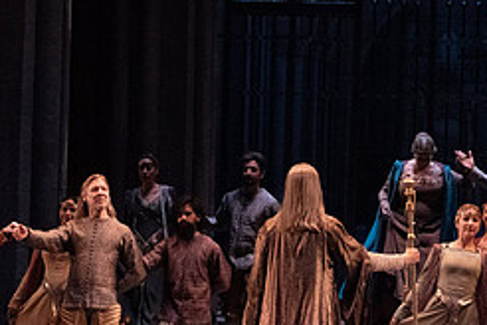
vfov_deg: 4.8
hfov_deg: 7.2
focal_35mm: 285
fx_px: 3855
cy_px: 179
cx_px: 333
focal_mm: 121
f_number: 9
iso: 20000
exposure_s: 1/320
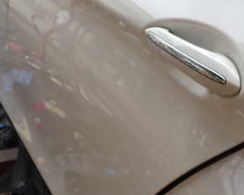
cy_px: 83
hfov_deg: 30.5
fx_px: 440
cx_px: 178
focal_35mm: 61
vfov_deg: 24.9
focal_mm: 5.4
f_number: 3.2
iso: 100
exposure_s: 1/400
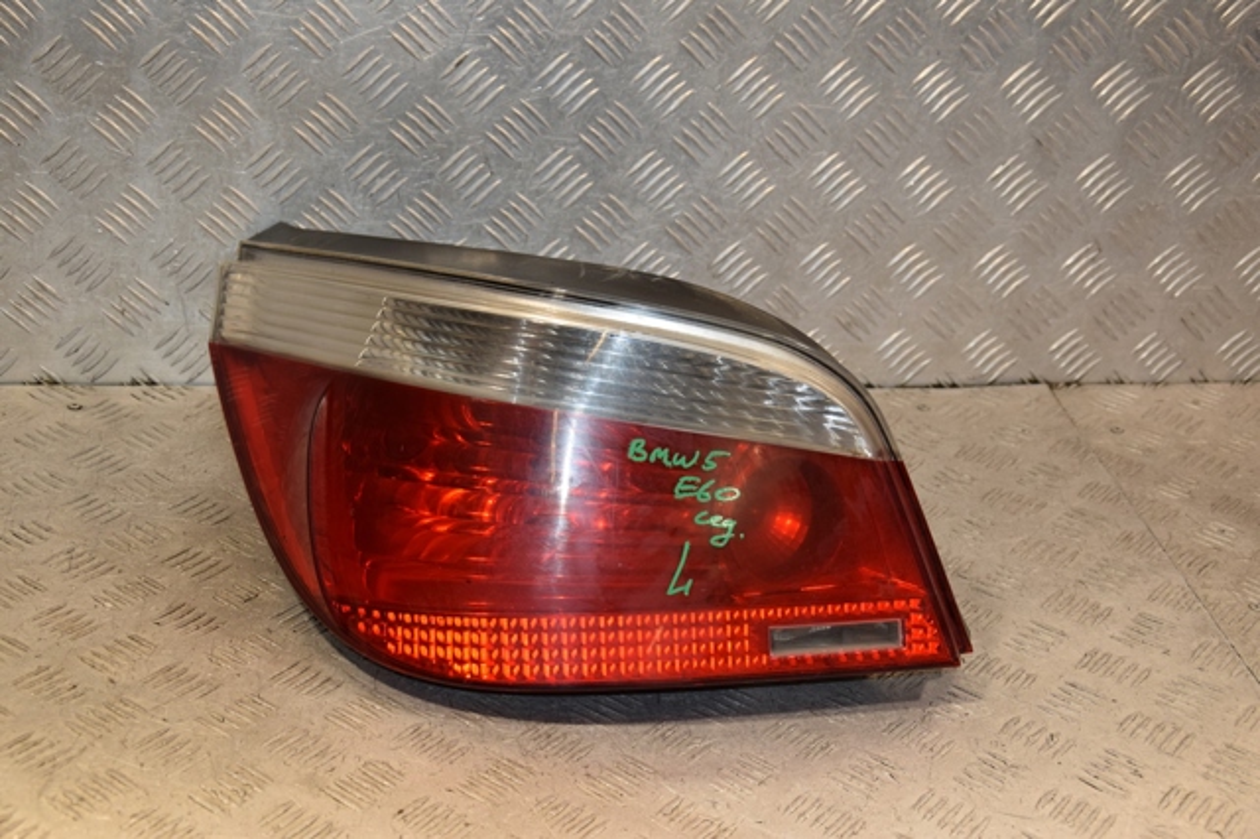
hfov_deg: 33.4
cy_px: 420
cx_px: 630
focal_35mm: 60
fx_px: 2099
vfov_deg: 22.6
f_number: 4.8
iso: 800
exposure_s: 1/200
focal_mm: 40
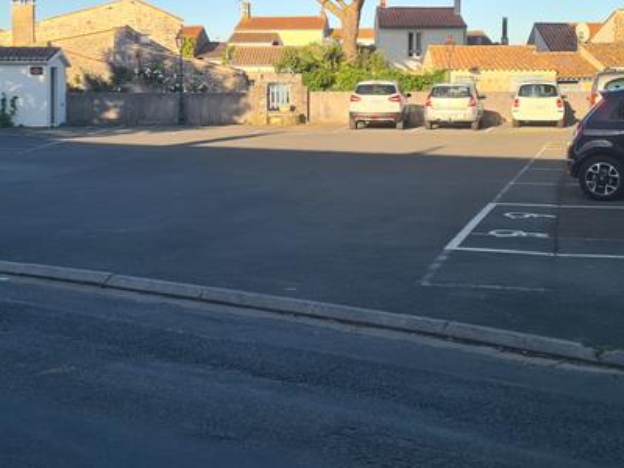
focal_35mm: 52
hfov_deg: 36.8
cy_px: 94
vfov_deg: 27.5
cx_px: 296
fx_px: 937
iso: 50
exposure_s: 1/1168
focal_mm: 5.4
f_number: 1.8
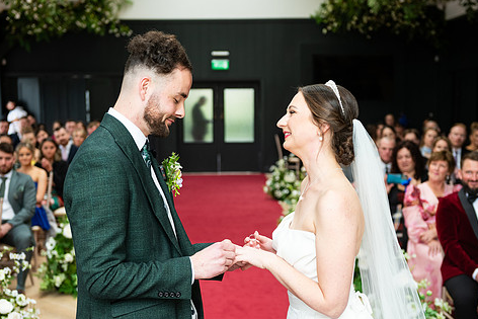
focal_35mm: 59
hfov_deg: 33.9
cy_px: 193
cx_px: 224
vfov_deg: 23.0
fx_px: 784
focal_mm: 48
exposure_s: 1/200
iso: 400
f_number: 3.5
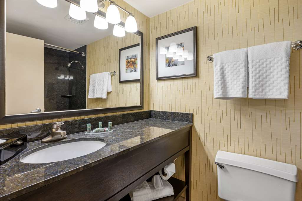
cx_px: 151
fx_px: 147
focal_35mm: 18
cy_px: 100
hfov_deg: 91.7
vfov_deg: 68.8
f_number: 10
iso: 200
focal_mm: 17.5
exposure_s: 1/6
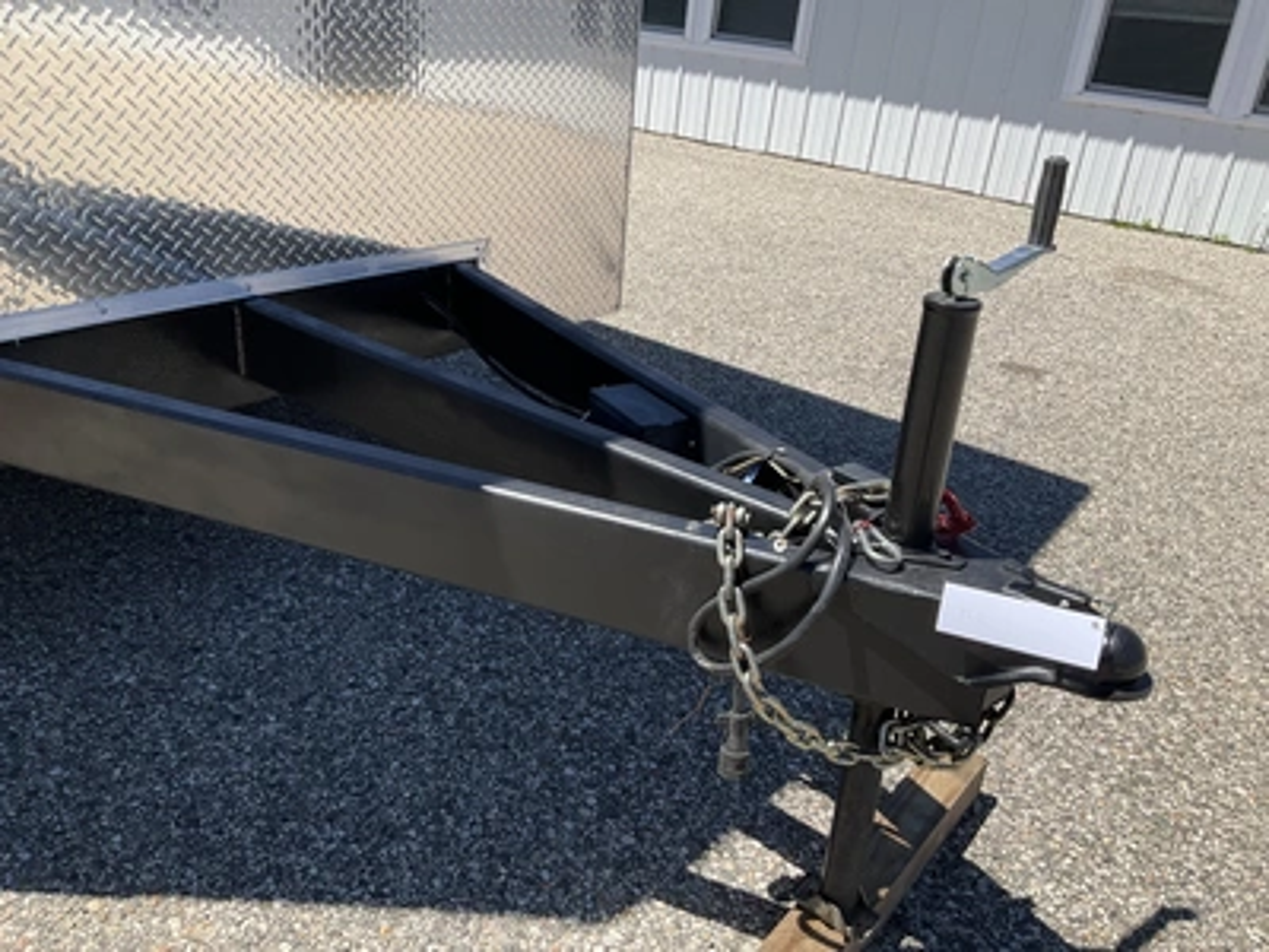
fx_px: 1063
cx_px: 634
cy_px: 476
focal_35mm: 29
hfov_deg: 61.7
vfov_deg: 48.2
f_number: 1.8
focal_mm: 3
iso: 25
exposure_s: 1/1377
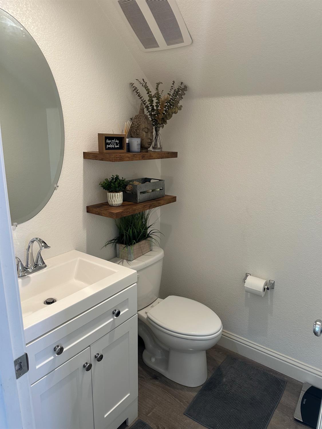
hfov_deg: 56.8
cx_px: 161
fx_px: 298
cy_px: 214
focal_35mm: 24
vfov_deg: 71.6
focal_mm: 6.86
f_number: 1.78
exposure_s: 1/120
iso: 160
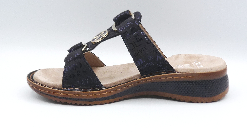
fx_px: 354
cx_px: 123
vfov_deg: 22.2
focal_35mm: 54
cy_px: 70
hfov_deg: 38.5
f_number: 4
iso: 100
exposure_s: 1/250
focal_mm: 4.8
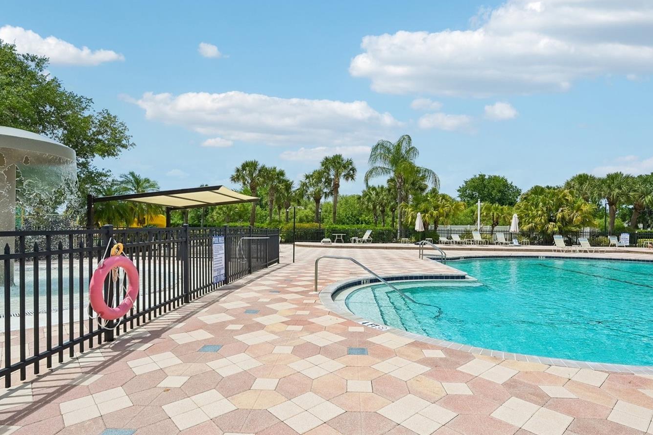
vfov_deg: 67.3
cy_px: 211
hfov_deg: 90.0
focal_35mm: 18
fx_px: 326
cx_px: 329
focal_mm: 15
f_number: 8
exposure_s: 1/2500
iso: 400
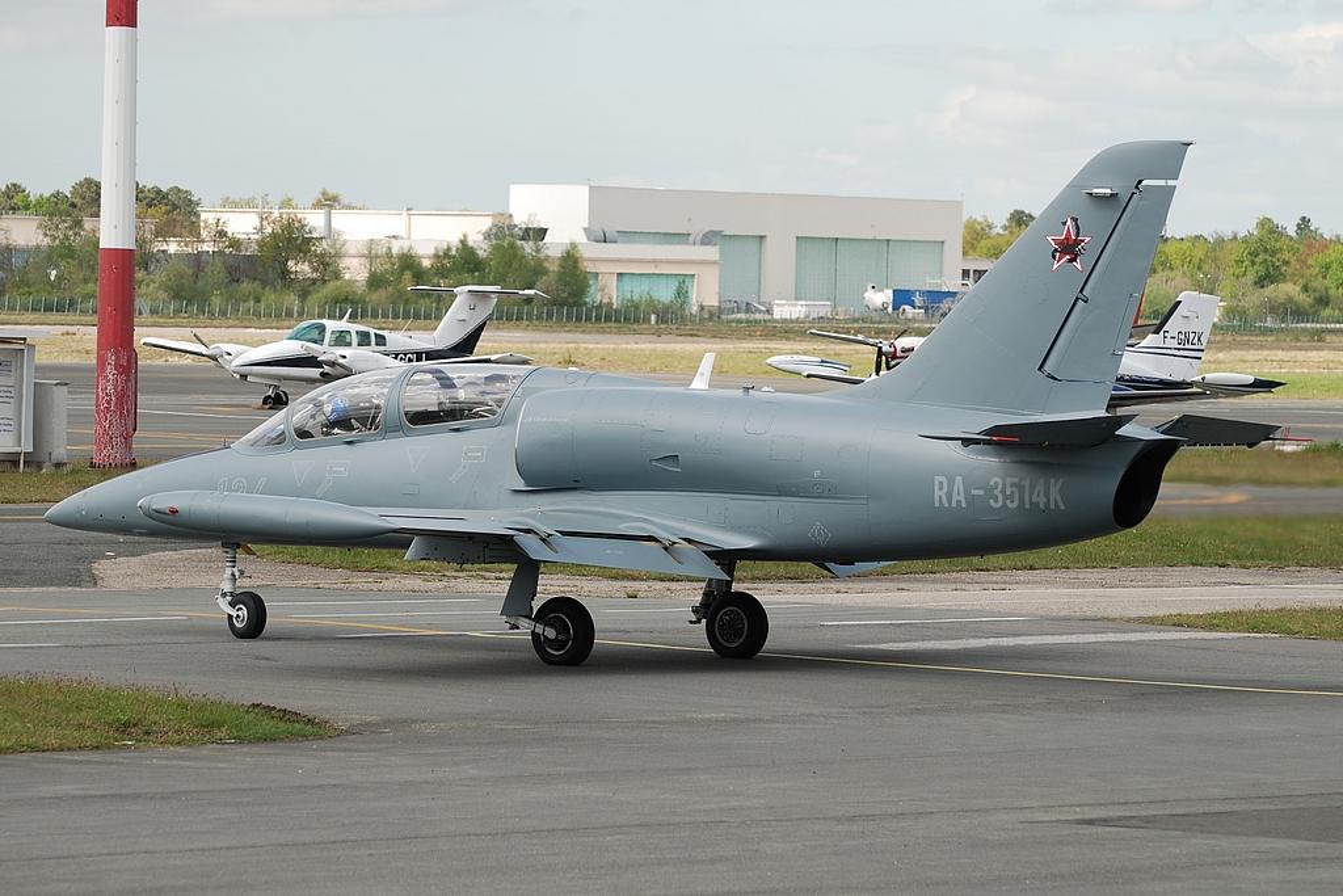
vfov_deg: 8.3
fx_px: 6156
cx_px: 672
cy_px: 448
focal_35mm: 165
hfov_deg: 12.5
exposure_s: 1/500
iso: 100
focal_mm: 110
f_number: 4.8
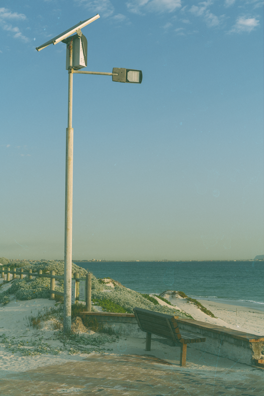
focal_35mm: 50
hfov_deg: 27.0
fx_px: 550
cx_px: 132
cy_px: 198
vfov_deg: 39.6
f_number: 4
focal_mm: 50
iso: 100
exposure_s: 1/320
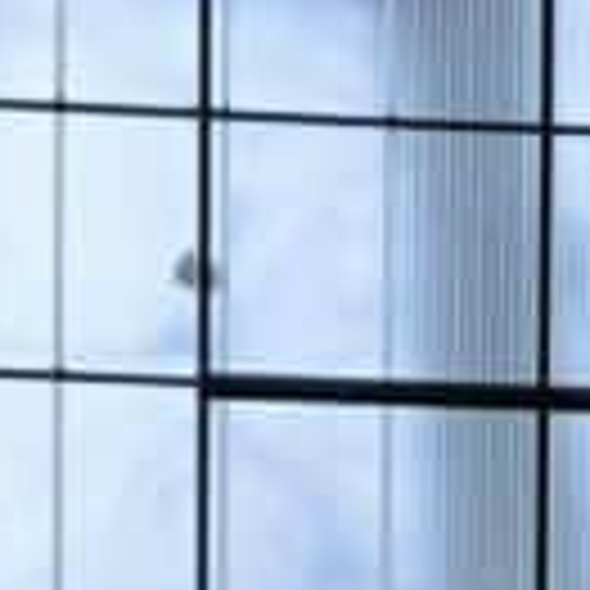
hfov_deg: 4.7
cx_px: 878
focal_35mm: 367
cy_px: 1648
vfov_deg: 4.6
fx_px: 7077
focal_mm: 7.1
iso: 250
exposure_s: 1/100
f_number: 1.9
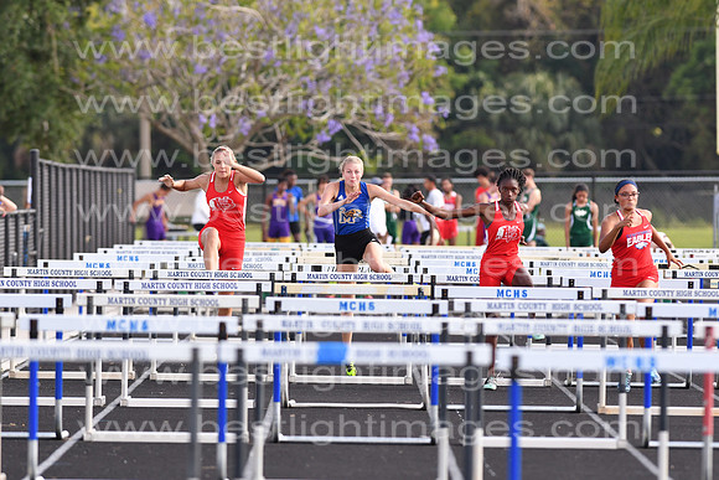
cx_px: 360
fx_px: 8989
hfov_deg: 4.6
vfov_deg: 3.1
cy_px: 240
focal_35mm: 450
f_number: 5.6
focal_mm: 300
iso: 400
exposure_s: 1/1000
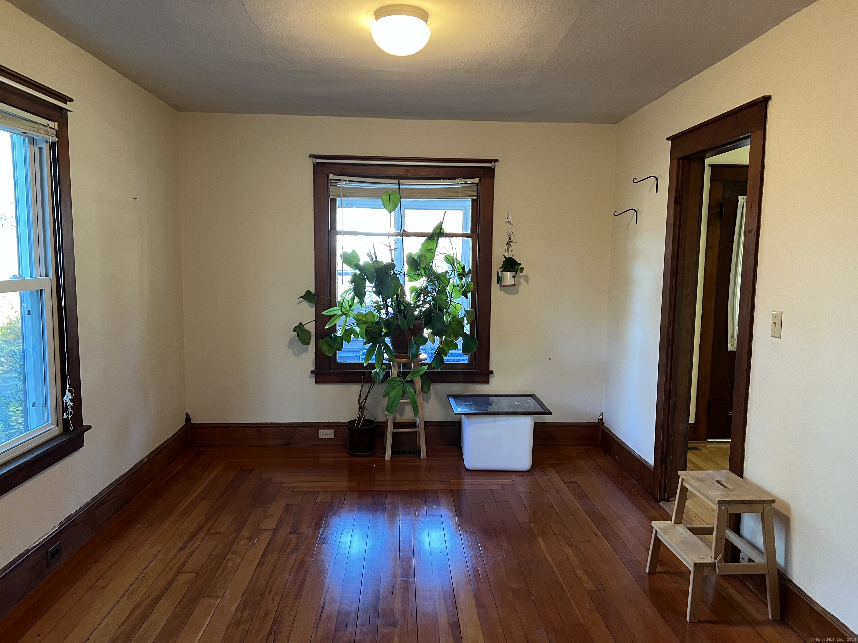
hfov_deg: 67.3
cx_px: 429
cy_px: 322
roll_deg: -0.4
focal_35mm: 26
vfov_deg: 53.1
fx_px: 644
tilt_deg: -6.2
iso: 200
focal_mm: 5.7
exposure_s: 1/60
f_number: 1.5
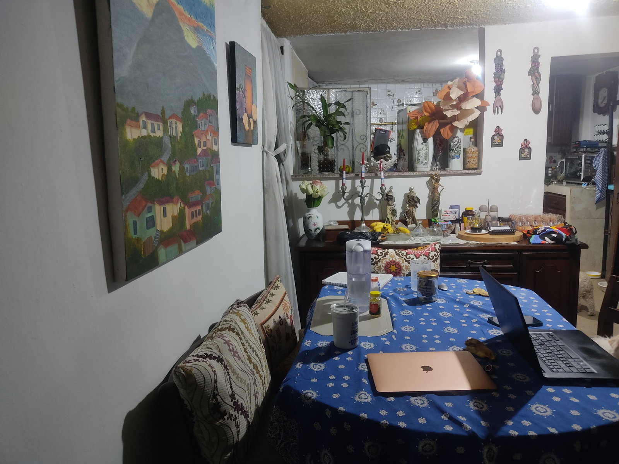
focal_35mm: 26
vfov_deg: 53.1
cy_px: 232
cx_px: 310
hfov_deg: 67.3
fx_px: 465
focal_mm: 4.74
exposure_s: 1/25
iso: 749
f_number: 1.79
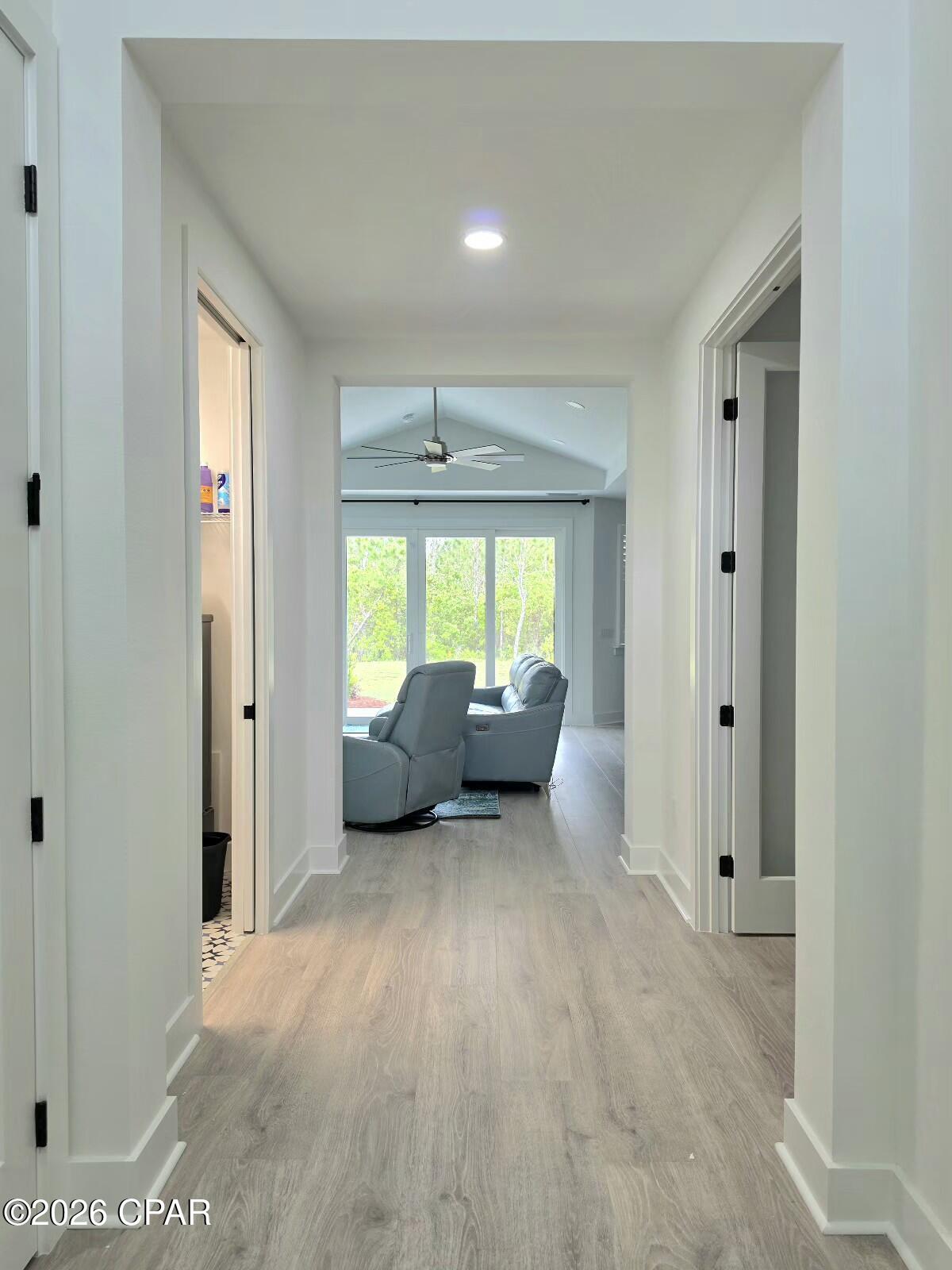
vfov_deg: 73.9
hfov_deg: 58.9
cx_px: 476
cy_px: 635
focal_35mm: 23
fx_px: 843
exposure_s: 1/120
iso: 64
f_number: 1.4
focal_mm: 6.5
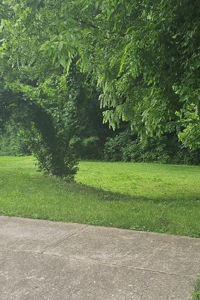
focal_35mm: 45
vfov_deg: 43.0
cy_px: 198
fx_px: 375
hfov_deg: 29.8
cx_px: 113
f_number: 1.8
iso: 25
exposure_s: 1/479
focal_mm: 5.4
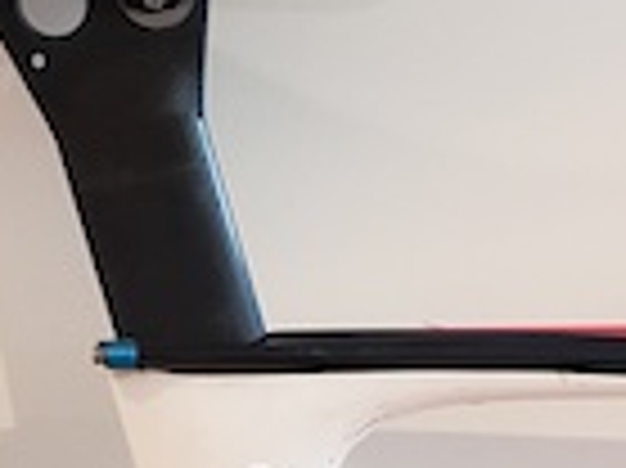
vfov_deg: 9.4
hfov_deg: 12.9
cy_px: 837
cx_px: 748
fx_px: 2710
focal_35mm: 150
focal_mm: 4.3
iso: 250
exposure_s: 1/40
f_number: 1.5
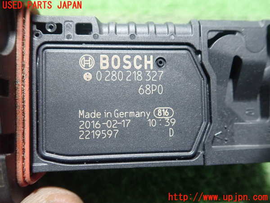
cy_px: 102
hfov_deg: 60.0
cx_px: 135
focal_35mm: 30
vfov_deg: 46.8
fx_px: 234
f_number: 2.3
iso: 800
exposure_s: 1/60
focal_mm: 5.5
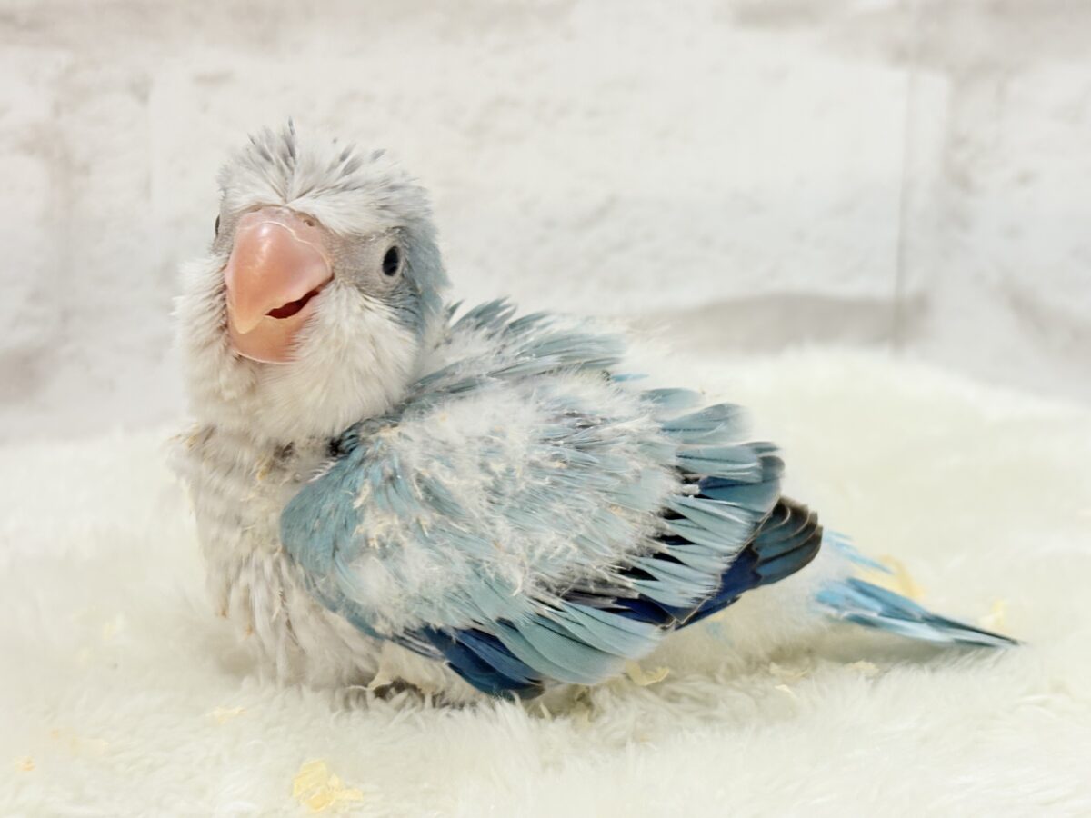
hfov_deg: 36.8
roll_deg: -0.3
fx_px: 1639
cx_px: 546
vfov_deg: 28.0
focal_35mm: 52
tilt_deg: -12.8
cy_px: 409
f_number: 1.6
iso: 100
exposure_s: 1/100
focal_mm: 5.96
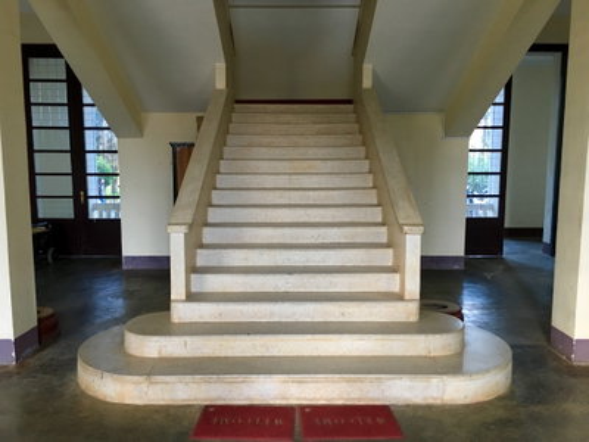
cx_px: 294
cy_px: 221
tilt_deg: -5.9
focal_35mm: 29
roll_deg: +0.0
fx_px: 493
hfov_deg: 61.7
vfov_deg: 48.2
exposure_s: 1/33
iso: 160
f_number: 2.2
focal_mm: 4.15
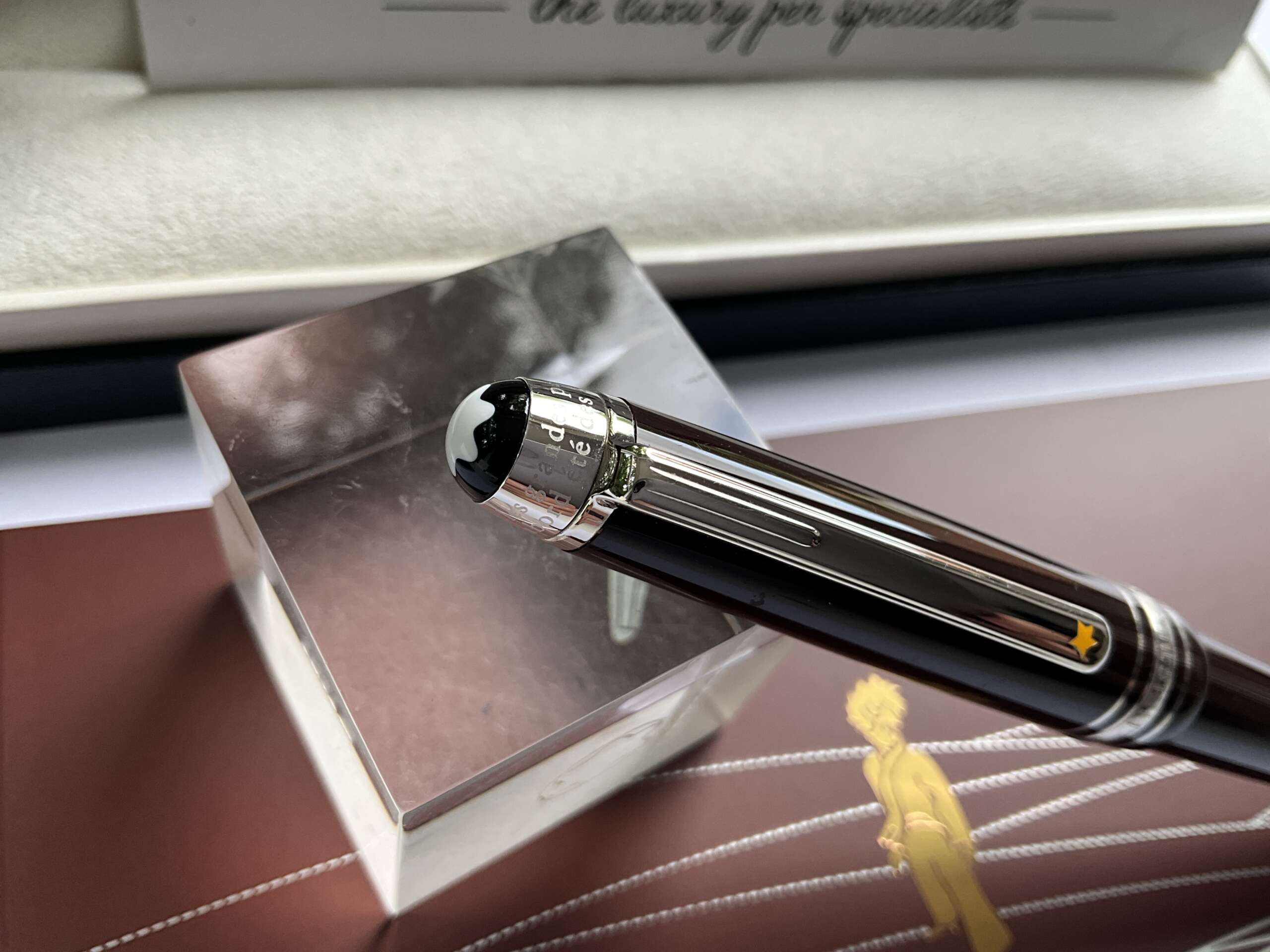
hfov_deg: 61.7
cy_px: 476
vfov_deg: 48.2
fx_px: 1064
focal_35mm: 29
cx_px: 635
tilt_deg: -58.0
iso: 40
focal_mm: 3
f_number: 1.8
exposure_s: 1/122
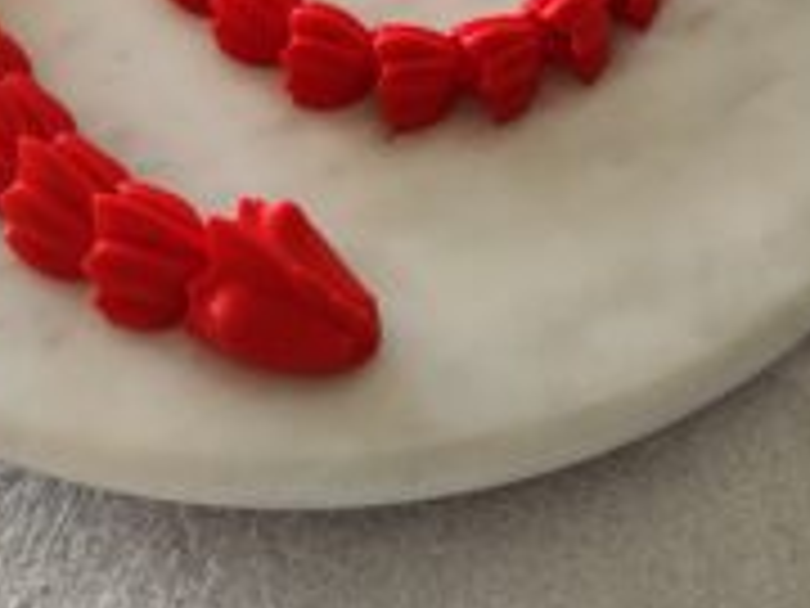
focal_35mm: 51
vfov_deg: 27.0
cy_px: 5
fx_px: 1193
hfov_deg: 37.4
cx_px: 328
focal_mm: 5.4
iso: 200
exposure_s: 1/180
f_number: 1.8
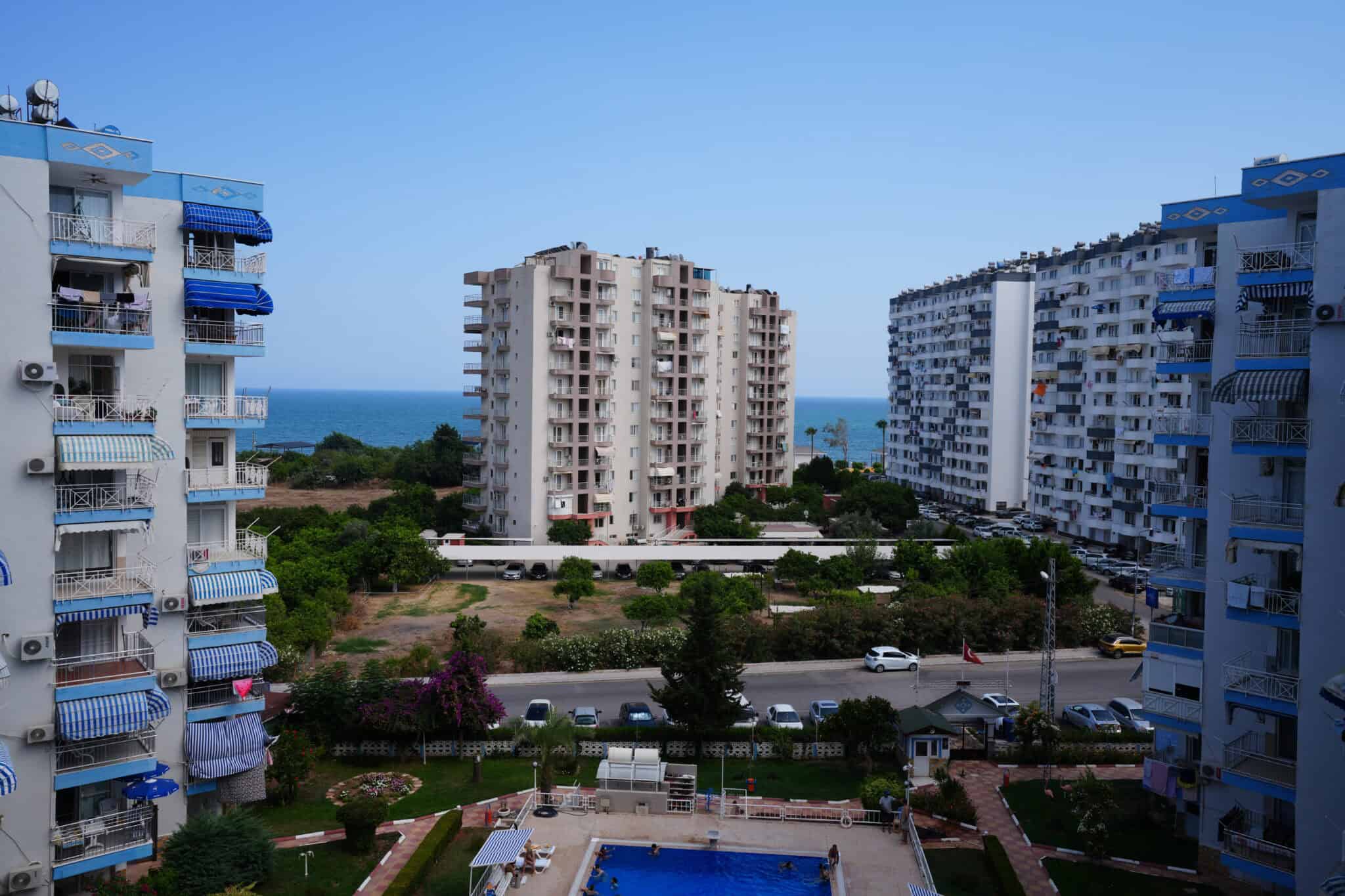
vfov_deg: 46.4
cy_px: 448
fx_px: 1046
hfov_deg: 65.5
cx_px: 672
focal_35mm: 28
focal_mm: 28
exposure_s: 1/160
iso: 100
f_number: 10
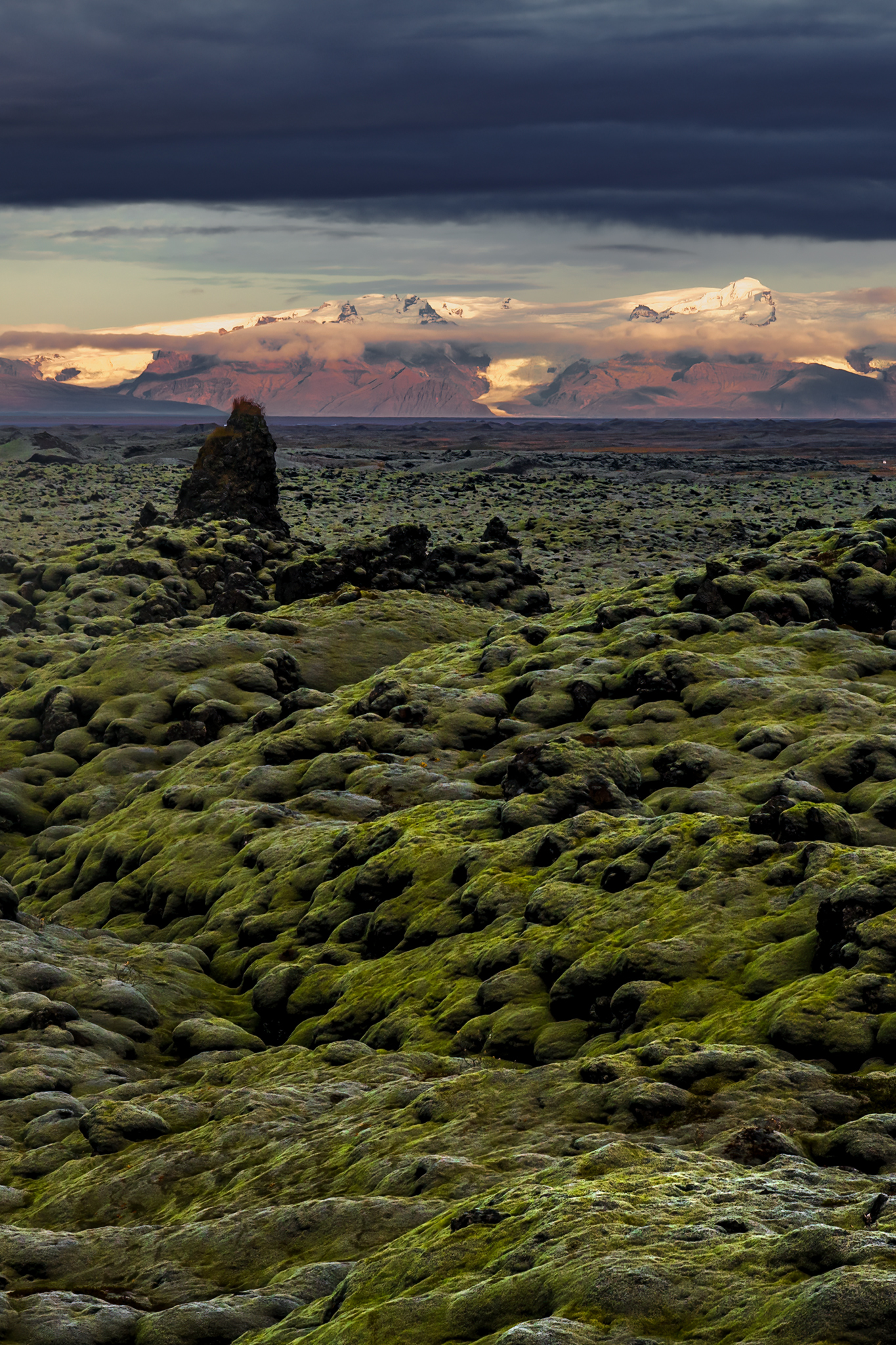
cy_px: 672
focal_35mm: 108
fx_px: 4032
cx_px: 448
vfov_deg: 18.9
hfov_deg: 12.7
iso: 250
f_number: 13
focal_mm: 70
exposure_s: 1/60
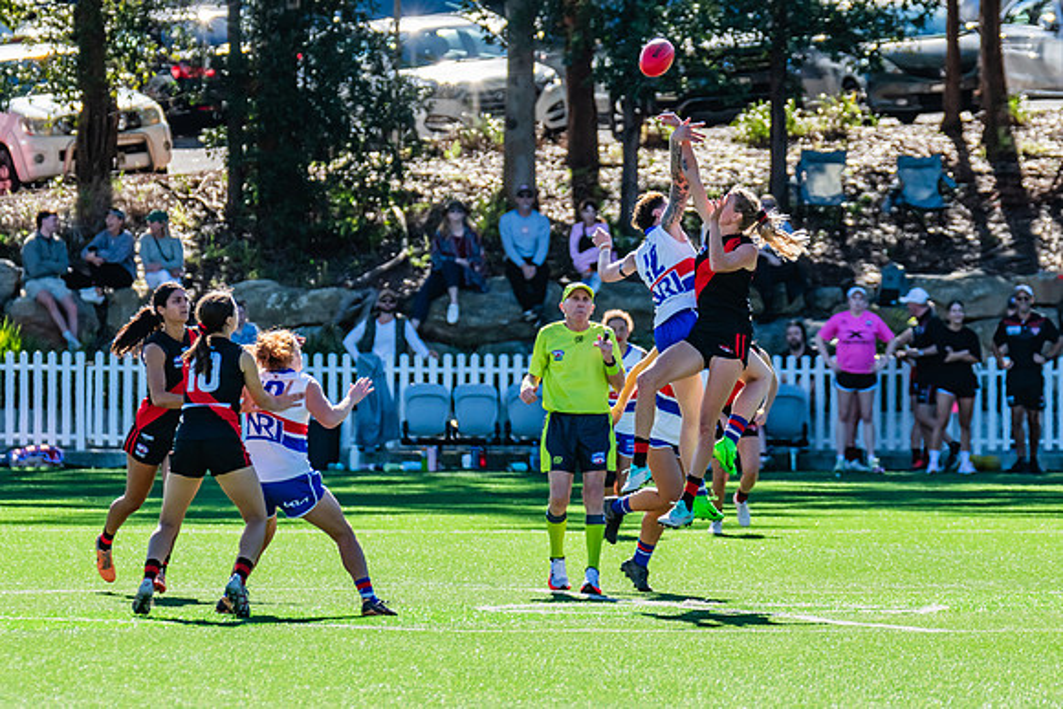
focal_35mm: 479
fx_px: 14148
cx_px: 543
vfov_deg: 2.9
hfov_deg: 4.3
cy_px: 347
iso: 800
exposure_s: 1/1250
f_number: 9
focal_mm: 380
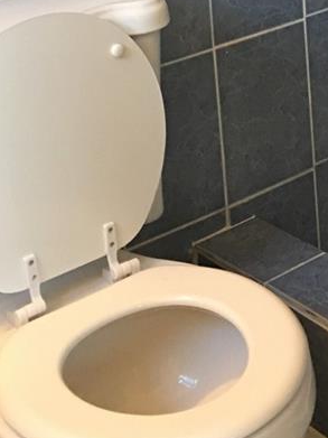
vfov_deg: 20.4
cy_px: -110
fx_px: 1125
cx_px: 448
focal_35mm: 89
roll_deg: +1.6
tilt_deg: -12.8
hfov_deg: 15.6
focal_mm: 4.15
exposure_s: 1/15
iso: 100
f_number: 2.2
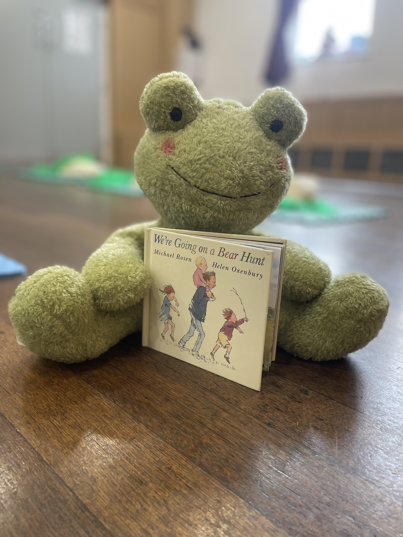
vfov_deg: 67.3
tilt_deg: -16.2
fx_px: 404
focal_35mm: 26
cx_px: 202
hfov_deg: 53.1
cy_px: 268
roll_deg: -1.9
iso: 125
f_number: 1.6
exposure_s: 1/100
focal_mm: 4.2
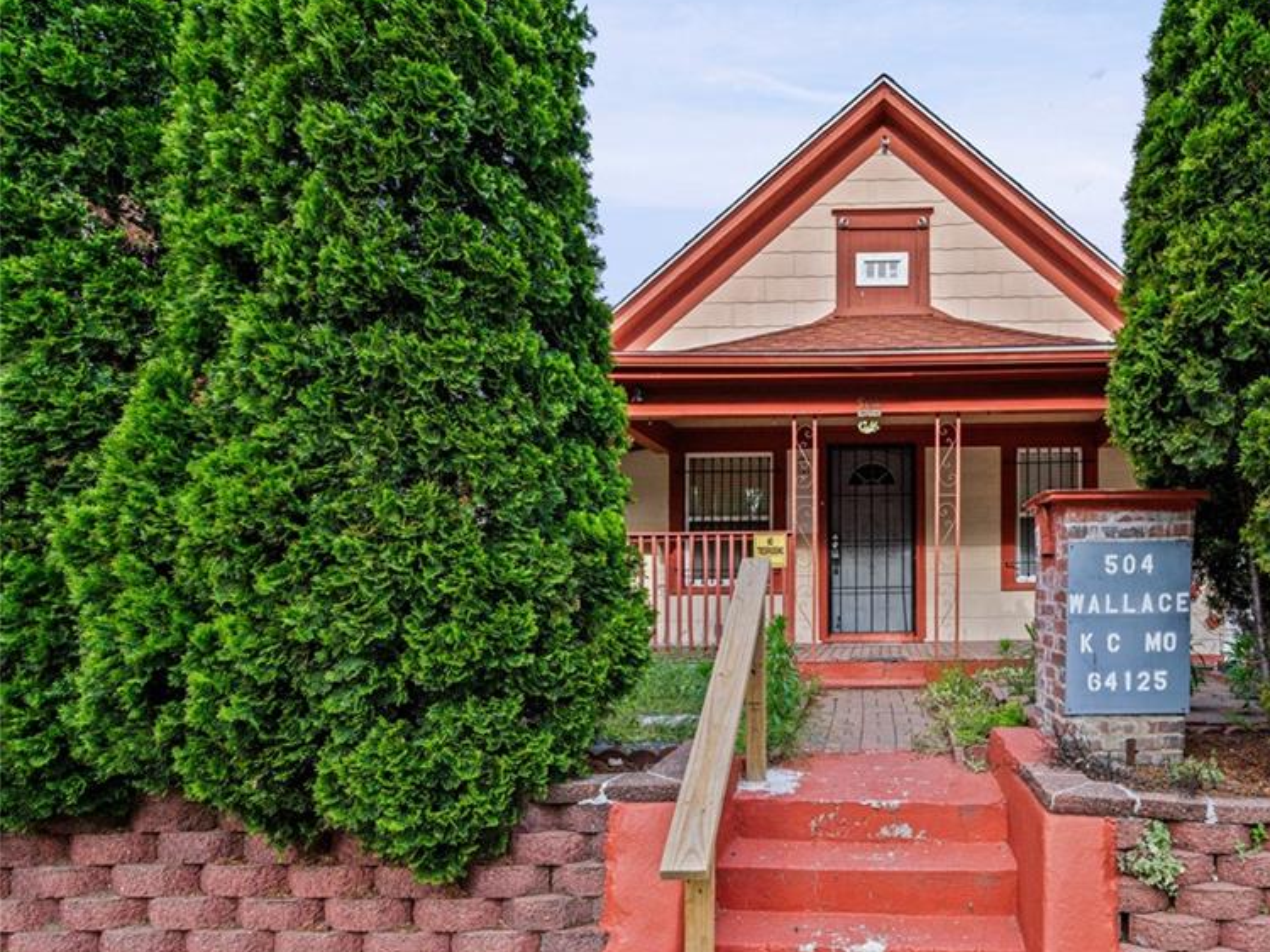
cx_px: 865
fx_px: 770
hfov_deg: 76.0
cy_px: 472
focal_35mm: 21
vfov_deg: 63.4
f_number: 11
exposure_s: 1/320
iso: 400
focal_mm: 16
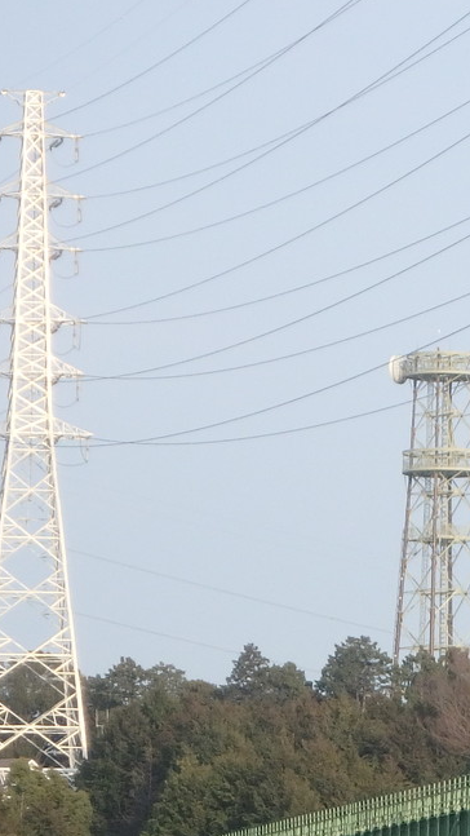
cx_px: 819
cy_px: 748
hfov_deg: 5.9
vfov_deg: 10.5
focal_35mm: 204
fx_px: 4519
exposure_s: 1/200
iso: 125
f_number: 5.1
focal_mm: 12.6
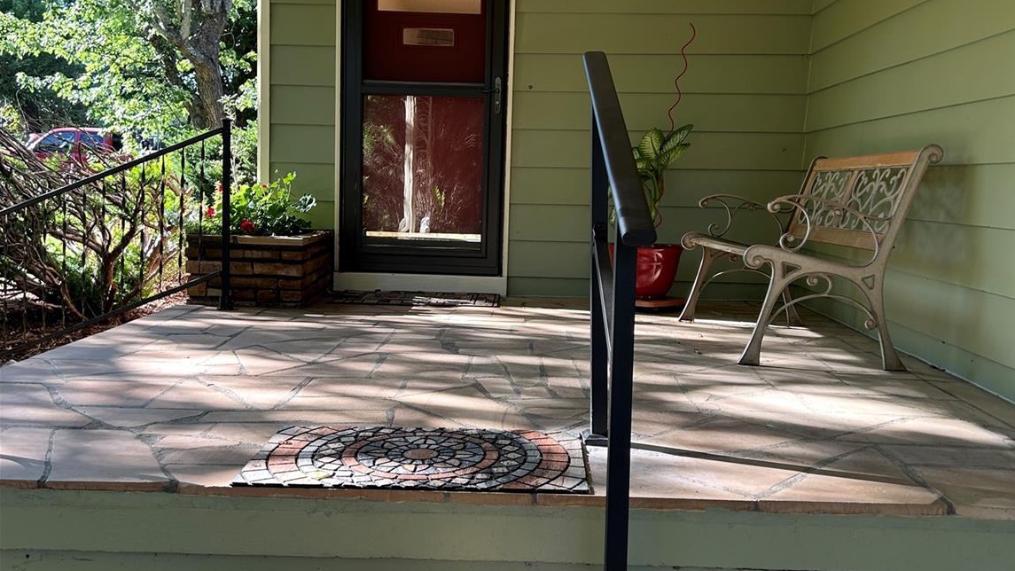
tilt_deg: -5.1
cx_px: 510
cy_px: 260
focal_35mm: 38
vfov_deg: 31.2
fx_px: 1023
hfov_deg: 52.8
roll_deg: -1.9
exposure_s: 1/207
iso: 40
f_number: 1.5
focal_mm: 5.7
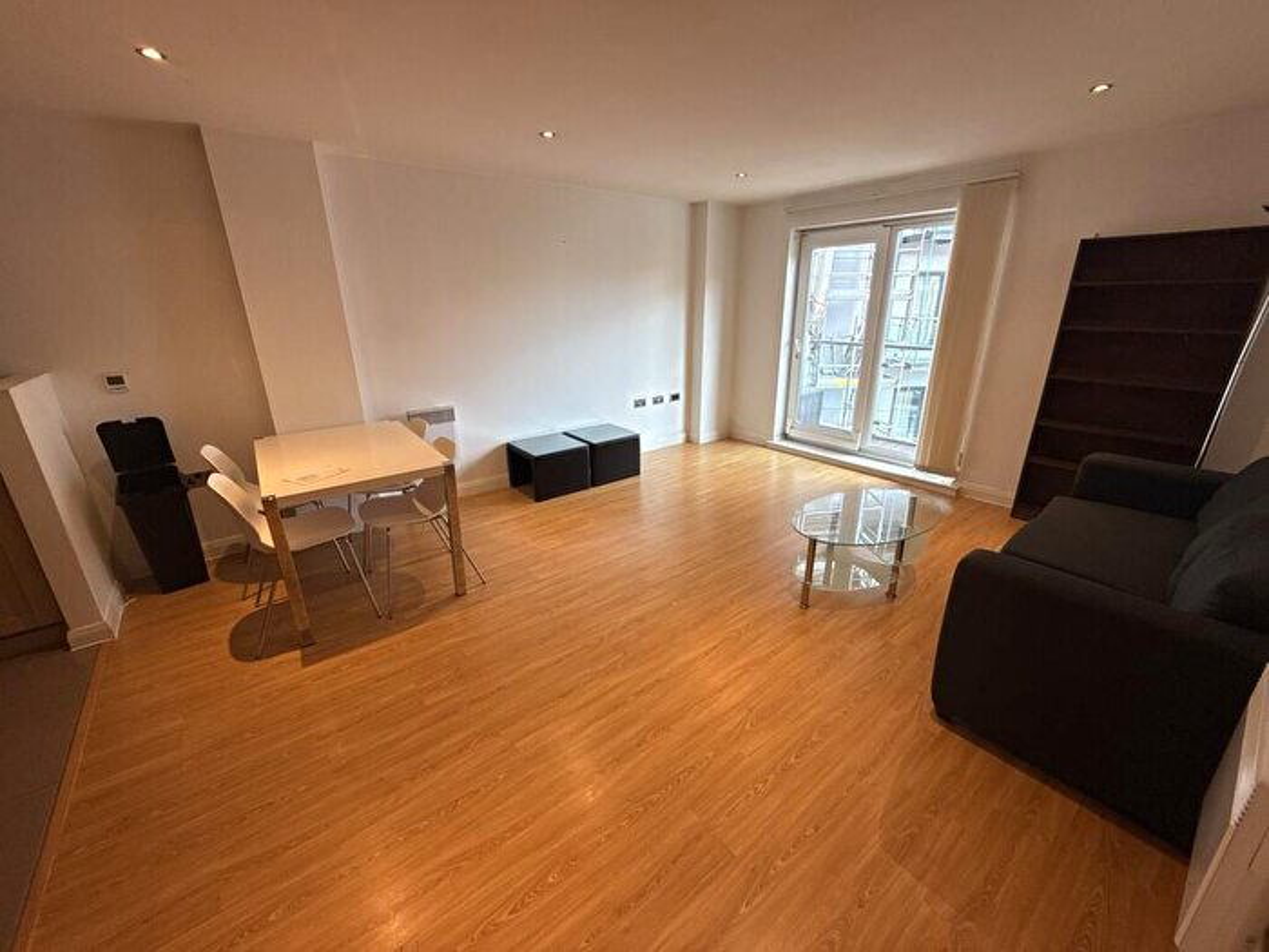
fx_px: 513
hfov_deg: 102.1
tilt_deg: -20.1
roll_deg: +0.3
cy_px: 476
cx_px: 634
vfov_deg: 85.7
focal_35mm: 14
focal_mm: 2.22
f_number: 2.2
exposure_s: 1/100
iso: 125
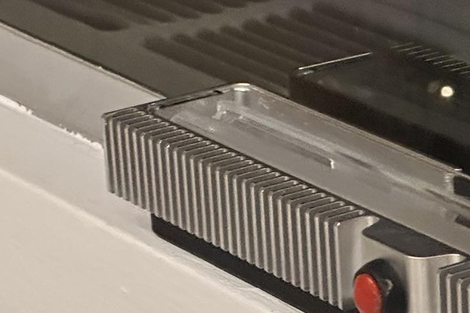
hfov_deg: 8.9
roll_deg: +1.5
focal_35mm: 231
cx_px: 475
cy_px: 308
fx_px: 3015
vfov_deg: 5.9
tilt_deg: -21.3
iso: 1000
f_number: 2.8
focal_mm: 9
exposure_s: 1/41
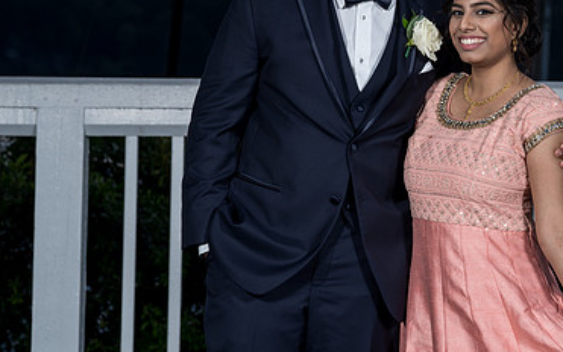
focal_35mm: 242
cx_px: 477
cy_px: 65
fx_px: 3714
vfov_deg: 5.4
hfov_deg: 8.6
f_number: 8
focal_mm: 130
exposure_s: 1/200
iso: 100
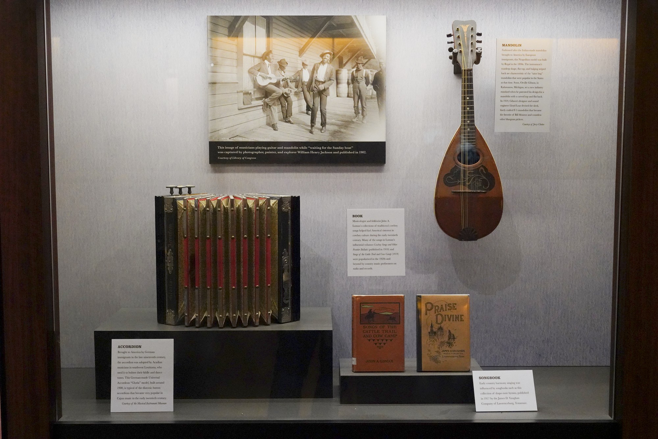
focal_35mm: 46
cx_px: 329
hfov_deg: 42.7
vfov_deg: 29.3
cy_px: 220
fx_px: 841
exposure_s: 1/100
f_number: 5.6
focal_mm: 46
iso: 10000
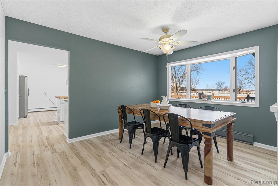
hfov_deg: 93.3
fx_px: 131
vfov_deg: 70.5
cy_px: 93
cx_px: 139
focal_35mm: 17
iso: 250
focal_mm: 17
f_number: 8
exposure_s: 1/125
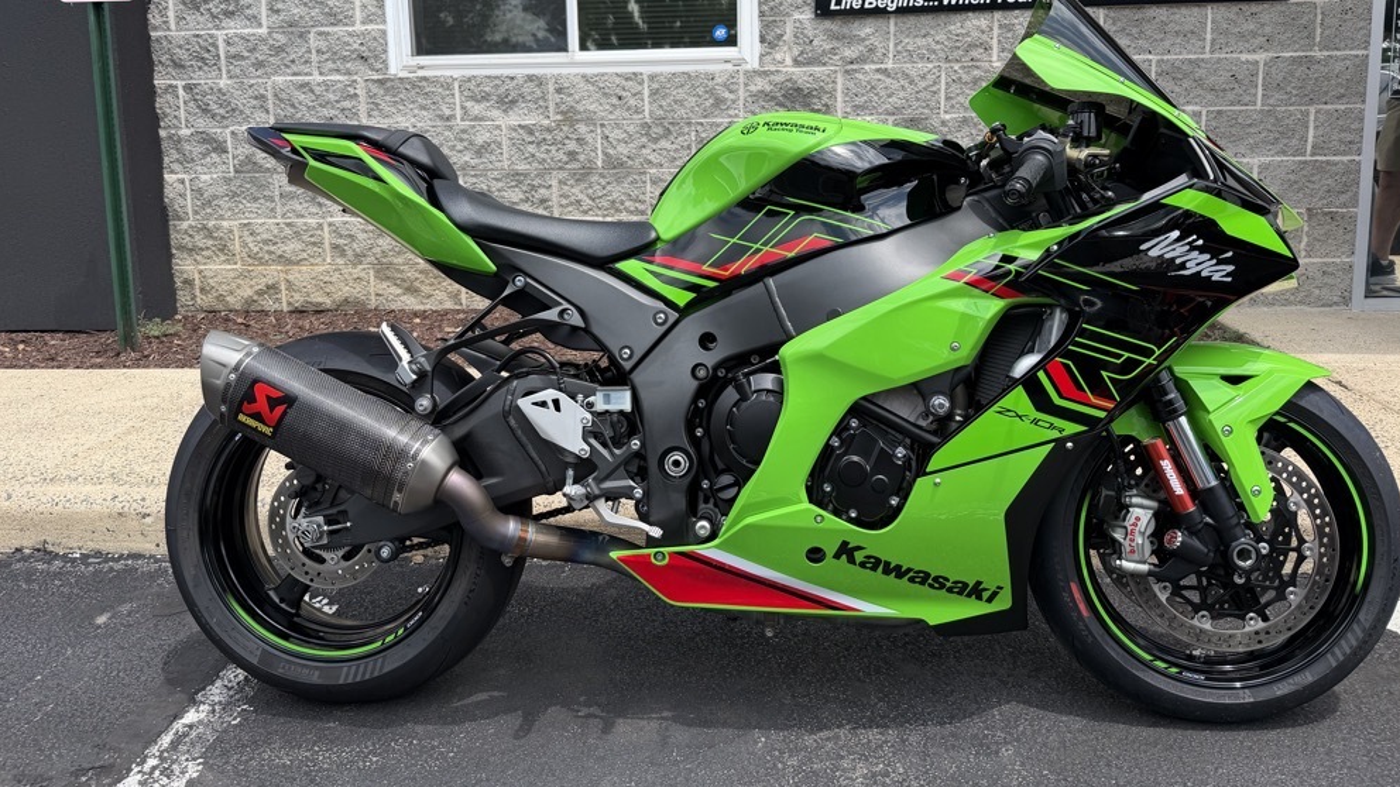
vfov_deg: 42.5
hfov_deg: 69.9
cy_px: 285
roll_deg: +1.7
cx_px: 699
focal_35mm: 27
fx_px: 1002
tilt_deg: -9.7
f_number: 1.78
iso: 80
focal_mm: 6.76
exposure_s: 1/2525
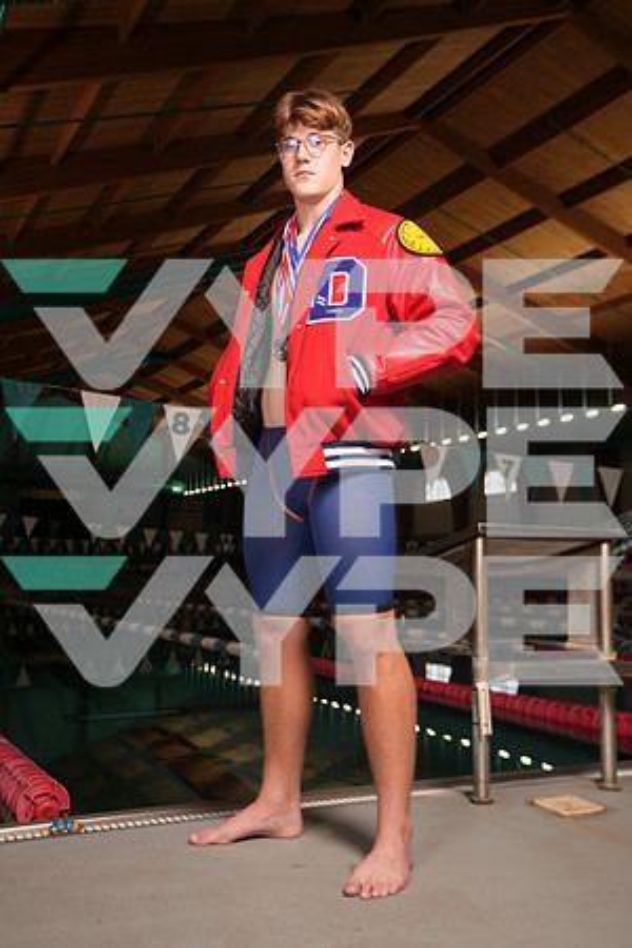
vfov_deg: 51.9
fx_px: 974
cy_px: 474
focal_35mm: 37
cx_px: 316
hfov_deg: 35.9
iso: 250
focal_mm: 37
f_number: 5.6
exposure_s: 1/160
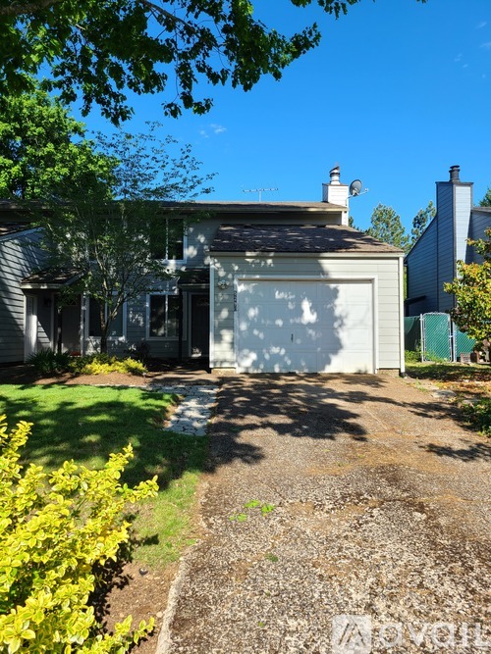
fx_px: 492
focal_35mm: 26
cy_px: 327
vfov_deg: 67.3
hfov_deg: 53.0
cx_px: 246
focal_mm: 5.4
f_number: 1.8
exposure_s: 1/1272
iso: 40
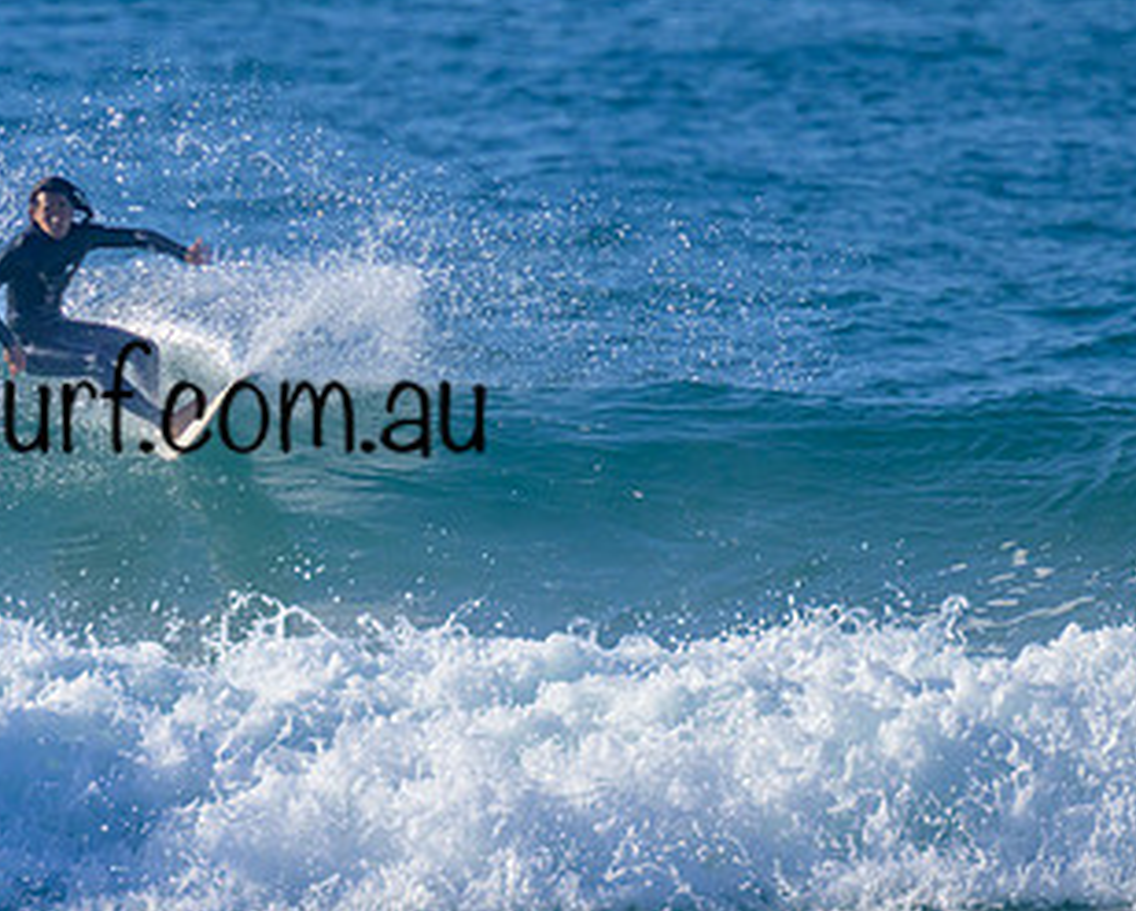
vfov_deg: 1.1
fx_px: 48999
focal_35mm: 1456
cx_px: 96
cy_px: 367
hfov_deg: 1.3
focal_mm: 800
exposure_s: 1/2000
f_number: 11
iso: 900
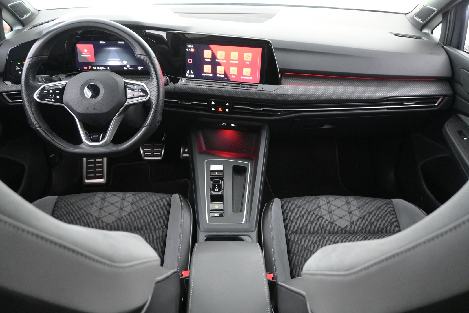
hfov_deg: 60.7
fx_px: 401
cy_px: 156
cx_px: 234
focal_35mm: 31
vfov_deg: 42.6
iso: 5600
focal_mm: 20.5
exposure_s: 1/30
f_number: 3.8
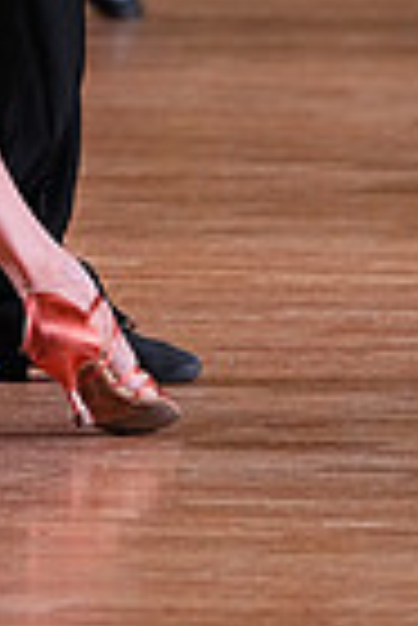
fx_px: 14488
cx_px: -83
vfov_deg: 2.5
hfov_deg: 1.7
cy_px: -545
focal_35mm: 834
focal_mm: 200
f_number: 4
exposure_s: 1/500
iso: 3200
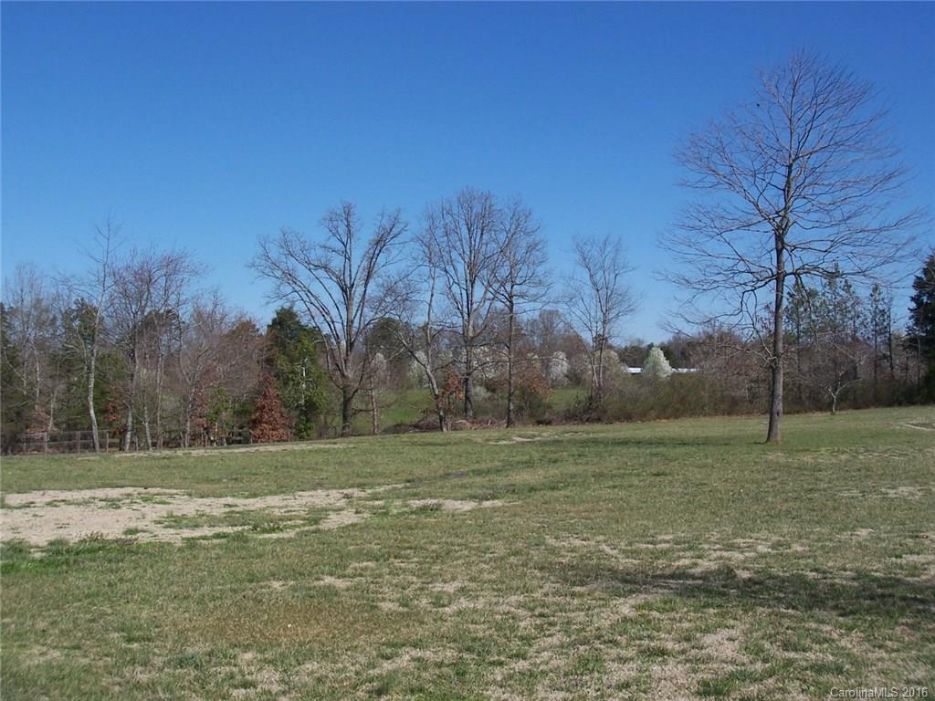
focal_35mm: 49
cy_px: 350
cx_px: 468
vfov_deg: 29.7
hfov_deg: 38.9
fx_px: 1324
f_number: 7.1
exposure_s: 1/250
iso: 64
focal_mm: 8
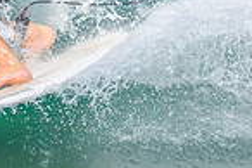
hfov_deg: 0.5
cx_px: -220
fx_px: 30646
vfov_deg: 0.3
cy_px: -64
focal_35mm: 4383
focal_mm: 800
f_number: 6.3
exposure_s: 1/2000
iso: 280
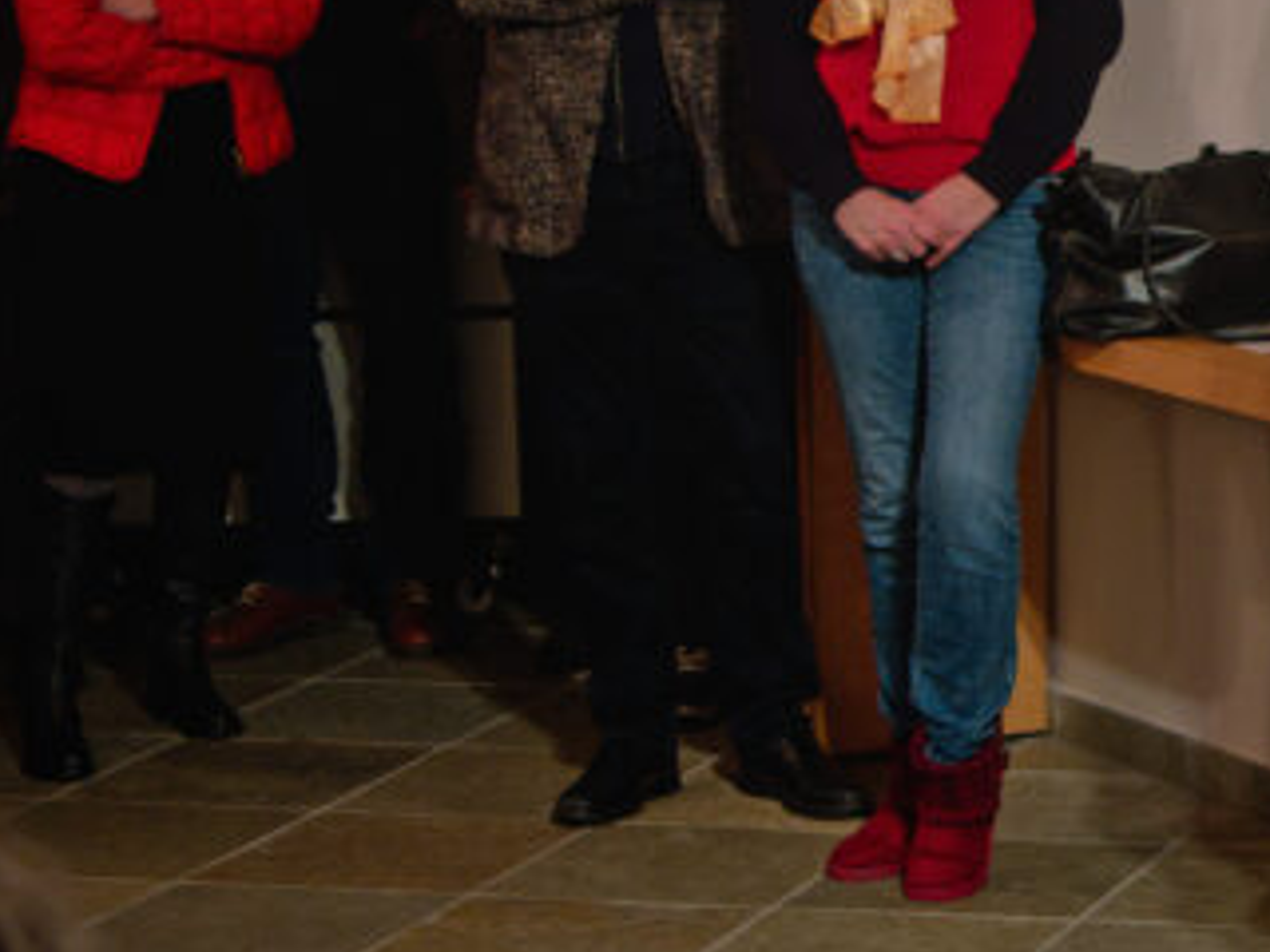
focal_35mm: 141
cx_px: 1893
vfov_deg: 10.5
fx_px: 5173
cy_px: 262
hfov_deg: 13.2
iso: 3200
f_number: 5.6
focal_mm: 55
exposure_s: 1/100
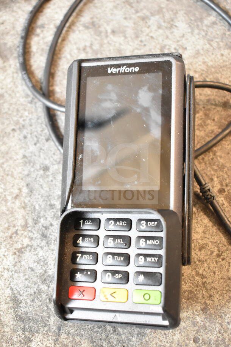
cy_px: 174
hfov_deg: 25.8
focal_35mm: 52
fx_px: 505
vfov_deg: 37.8
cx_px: 116
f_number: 4.5
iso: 2200
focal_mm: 35
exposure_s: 1/60
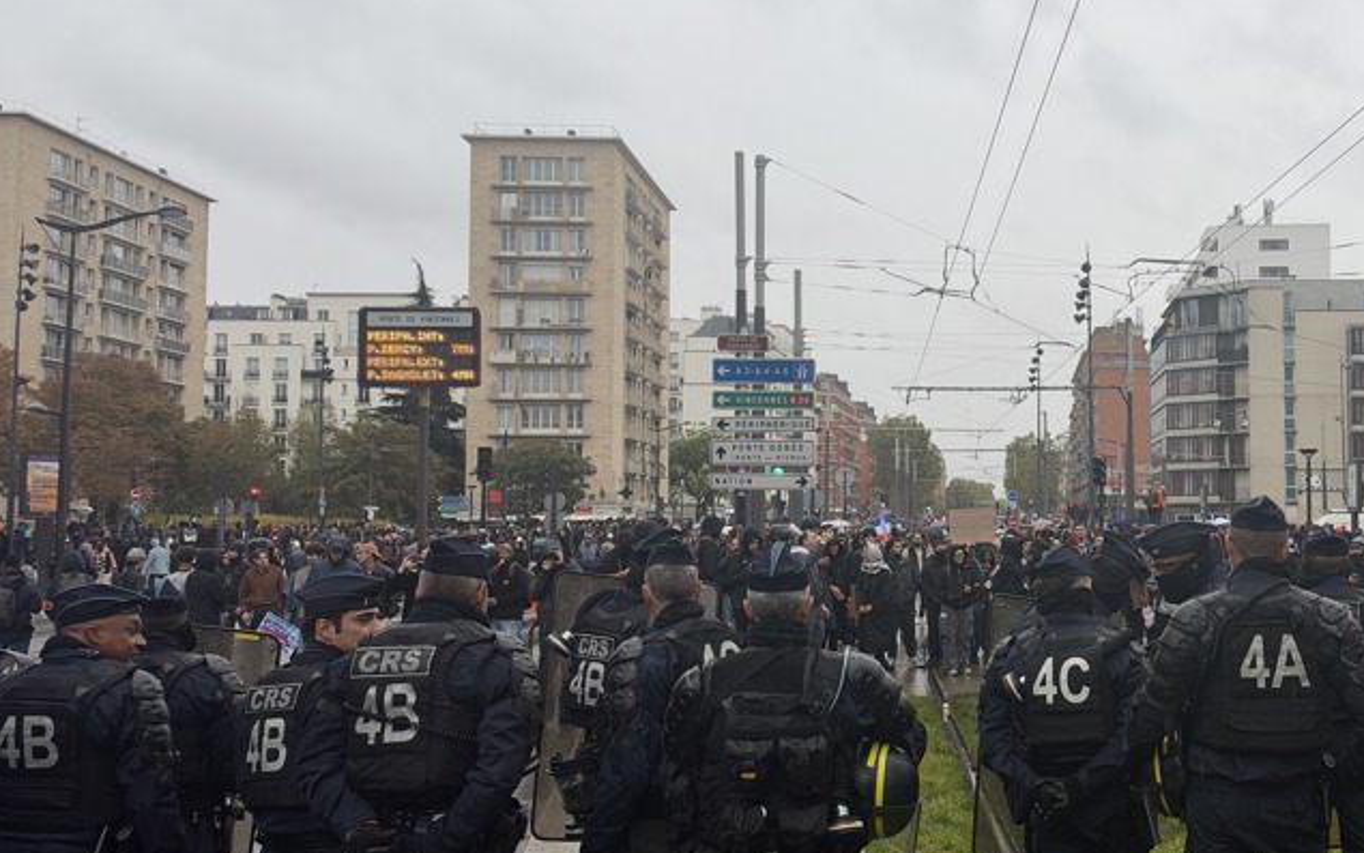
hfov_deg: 46.4
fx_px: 1524
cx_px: 1027
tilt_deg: +3.3
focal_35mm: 41
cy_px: 438
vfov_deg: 31.3
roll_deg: -0.4
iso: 64
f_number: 1.8
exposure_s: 1/361
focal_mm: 6.93
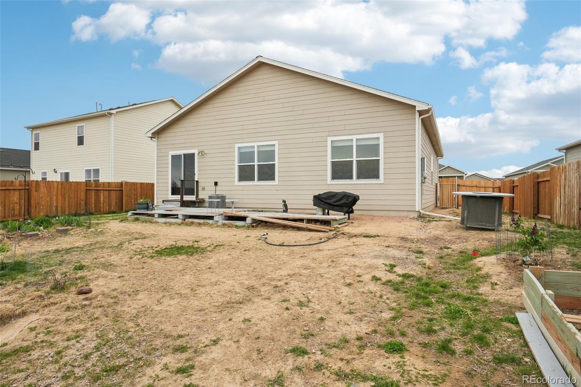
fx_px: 339
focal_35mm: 21
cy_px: 194
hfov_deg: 81.2
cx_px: 290
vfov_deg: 59.5
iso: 400
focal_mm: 14
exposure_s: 1/1000
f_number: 8
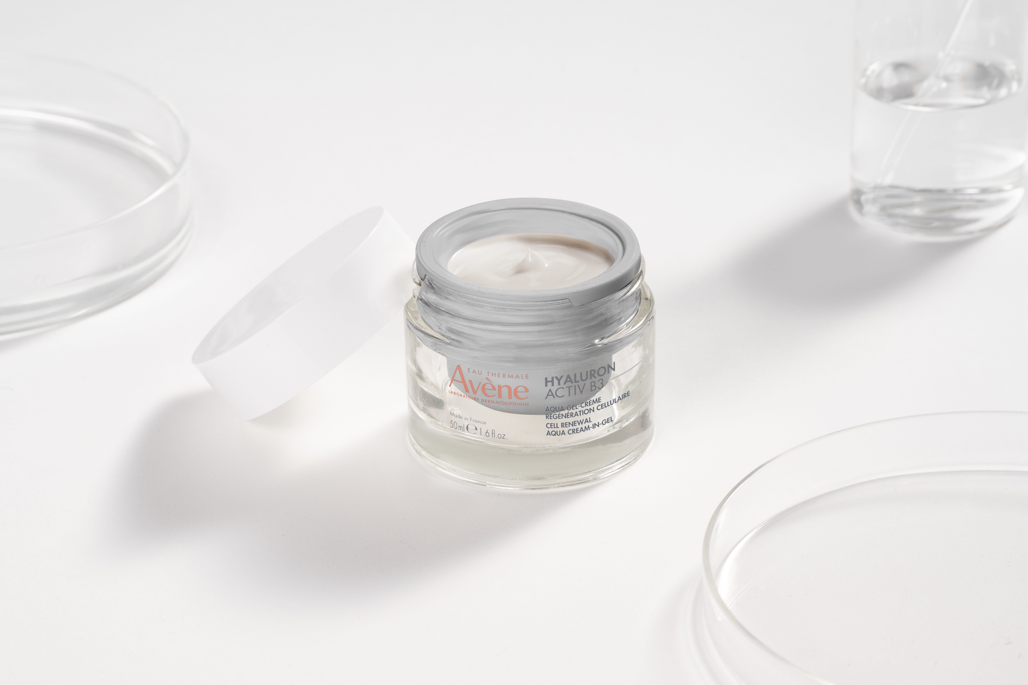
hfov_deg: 14.8
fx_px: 3969
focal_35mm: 139
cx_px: 514
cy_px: 342
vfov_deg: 9.9
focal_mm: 139
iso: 500
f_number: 11
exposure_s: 1/200
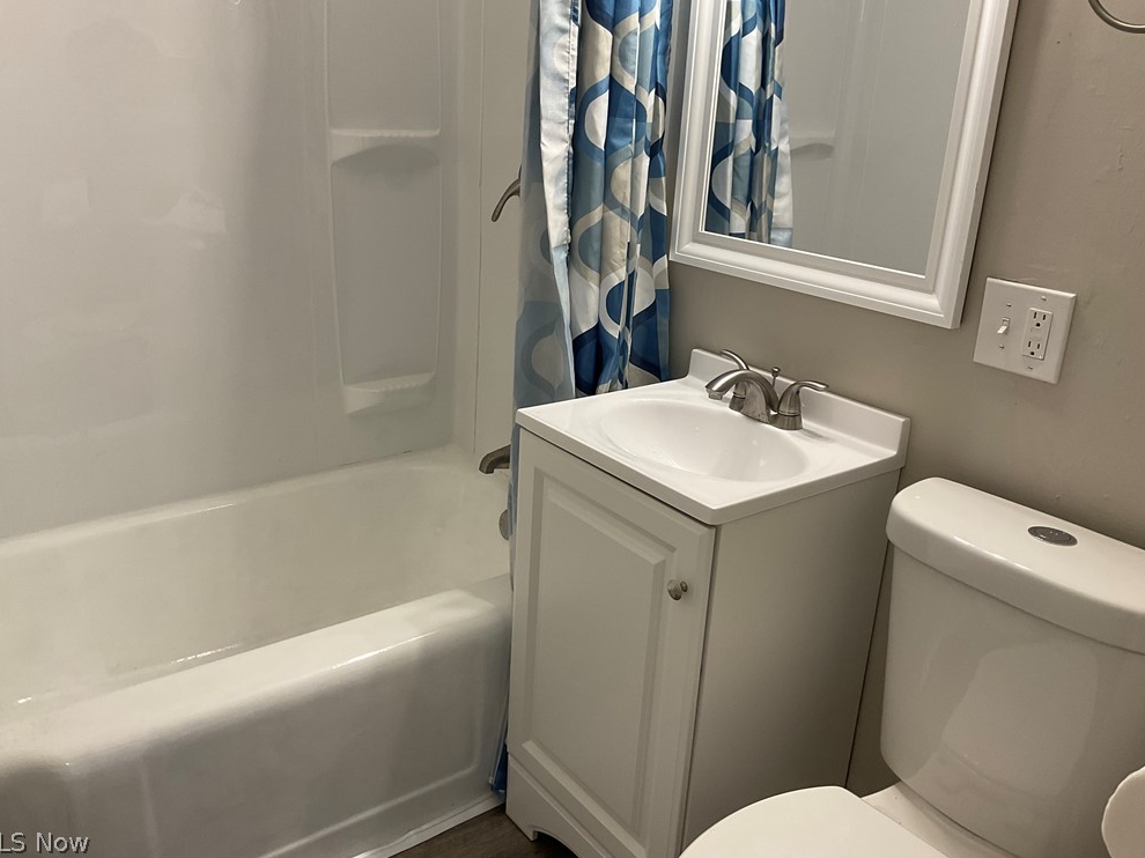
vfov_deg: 46.8
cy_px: 417
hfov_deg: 60.0
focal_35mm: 30
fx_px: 992
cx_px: 561
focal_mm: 3
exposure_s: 1/60
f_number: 1.8
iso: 40
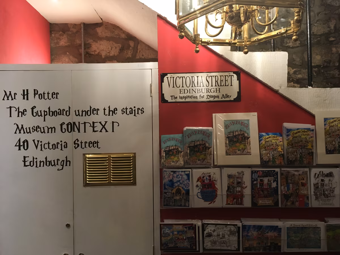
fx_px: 285
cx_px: 170
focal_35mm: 29
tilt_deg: -0.7
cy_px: 128
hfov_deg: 61.7
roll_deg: +1.1
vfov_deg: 48.2
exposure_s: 1/33
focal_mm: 4.15
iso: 160
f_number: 2.2
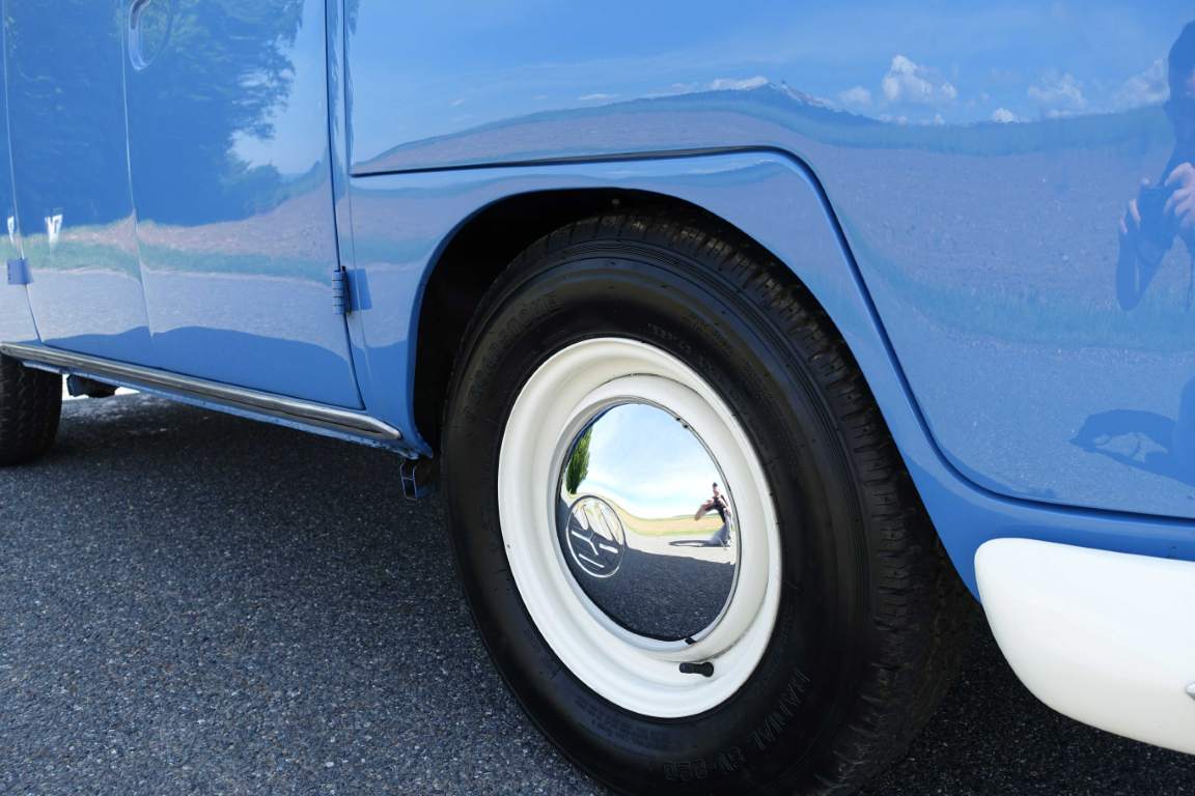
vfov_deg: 41.1
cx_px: 598
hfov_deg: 58.7
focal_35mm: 32
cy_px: 398
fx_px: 1062
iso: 125
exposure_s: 1/250
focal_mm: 11.81
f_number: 4
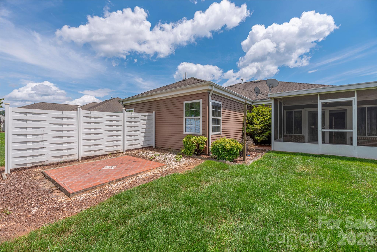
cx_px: 188
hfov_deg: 104.2
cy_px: 126
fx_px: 147
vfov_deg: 81.2
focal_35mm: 14
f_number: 8
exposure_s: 1/2500
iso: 320
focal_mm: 14
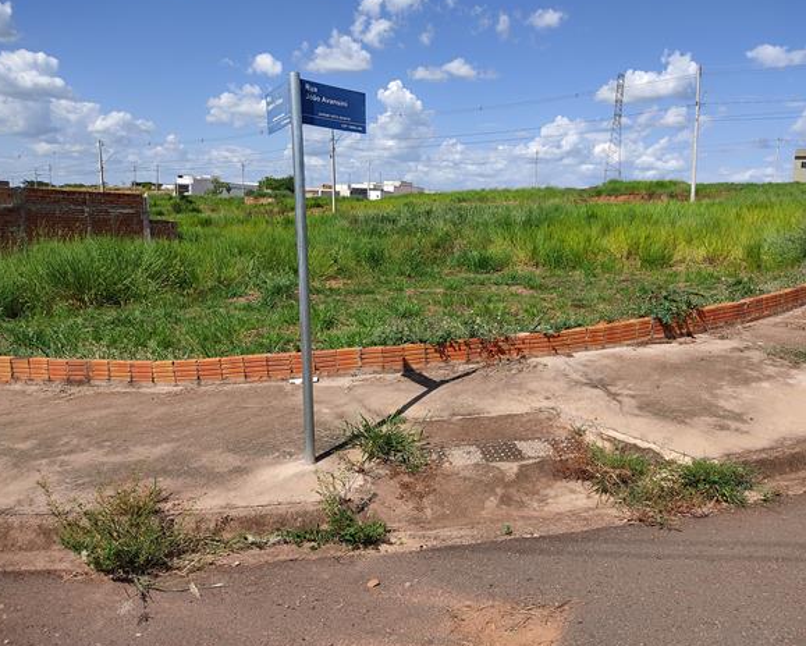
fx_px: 668
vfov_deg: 51.6
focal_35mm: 28
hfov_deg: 62.1
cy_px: 316
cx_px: 428
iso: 100
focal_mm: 4.74
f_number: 1.79
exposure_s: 1/1112
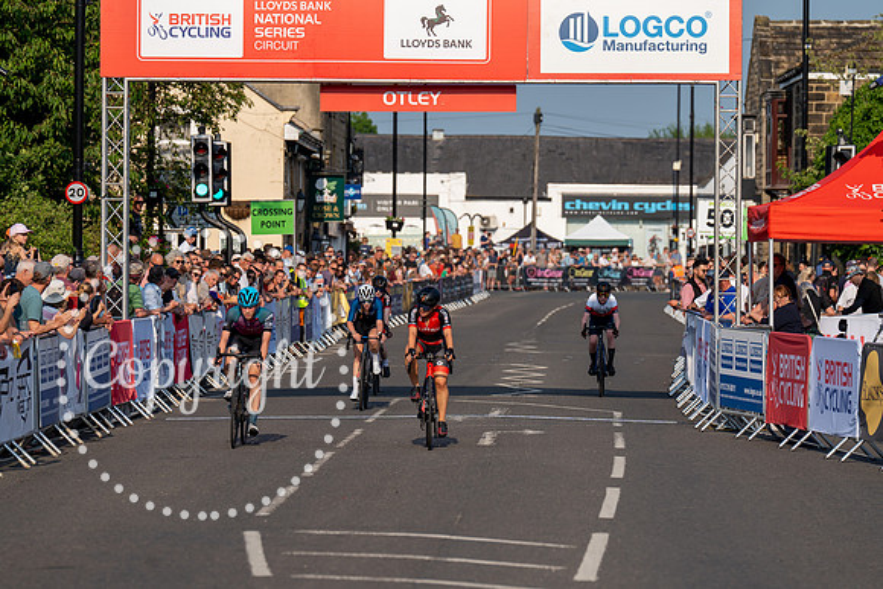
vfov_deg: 7.2
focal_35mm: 191
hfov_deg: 10.8
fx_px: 4686
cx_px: 442
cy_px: 294
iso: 160
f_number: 5
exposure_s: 1/1000
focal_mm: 191
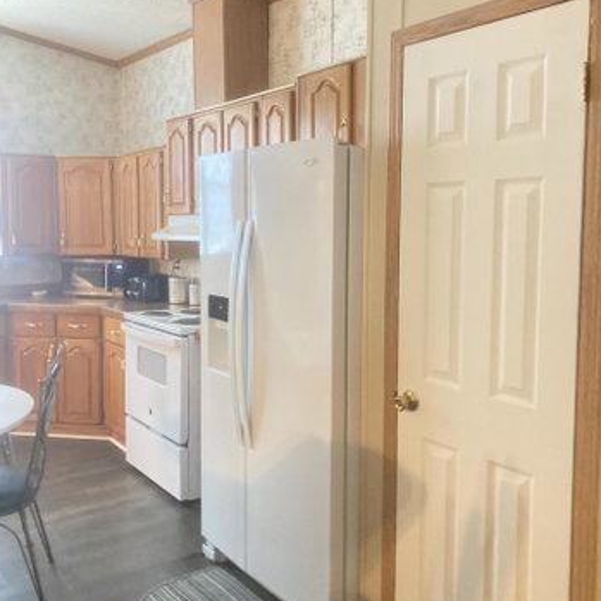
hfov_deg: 48.4
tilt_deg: -4.1
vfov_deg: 48.4
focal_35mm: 34
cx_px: 293
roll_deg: +2.1
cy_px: 265
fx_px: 668
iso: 500
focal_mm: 3.99
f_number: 1.8
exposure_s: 1/30
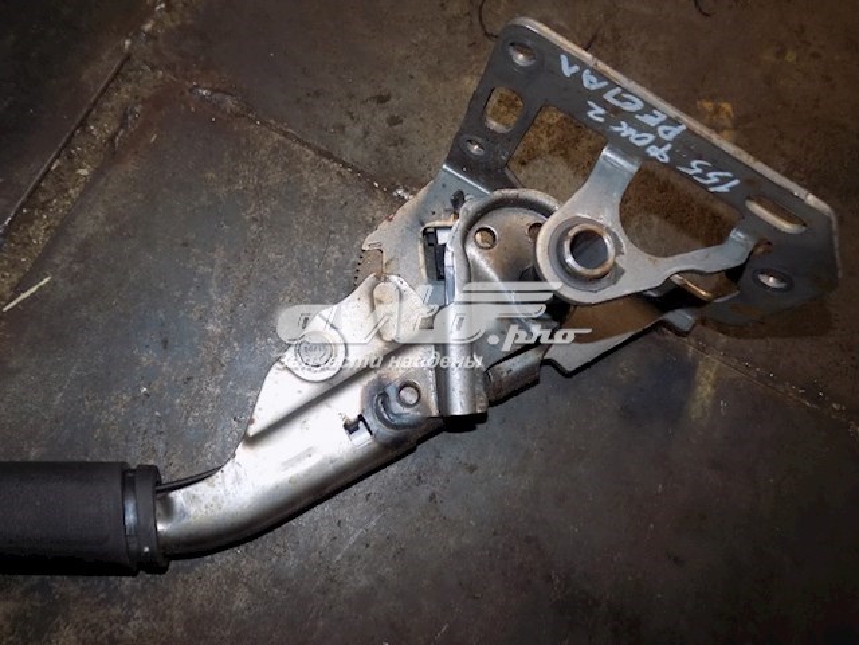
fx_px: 670
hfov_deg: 65.3
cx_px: 430
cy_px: 322
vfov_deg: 51.4
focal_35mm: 27
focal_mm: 4.8
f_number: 3.2
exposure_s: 1/30
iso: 200
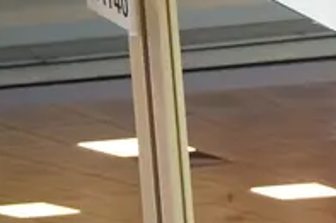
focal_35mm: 189
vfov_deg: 6.7
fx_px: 1762
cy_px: 601
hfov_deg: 9.8
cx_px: 767
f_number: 2.8
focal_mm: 31
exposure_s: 1/160
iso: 500
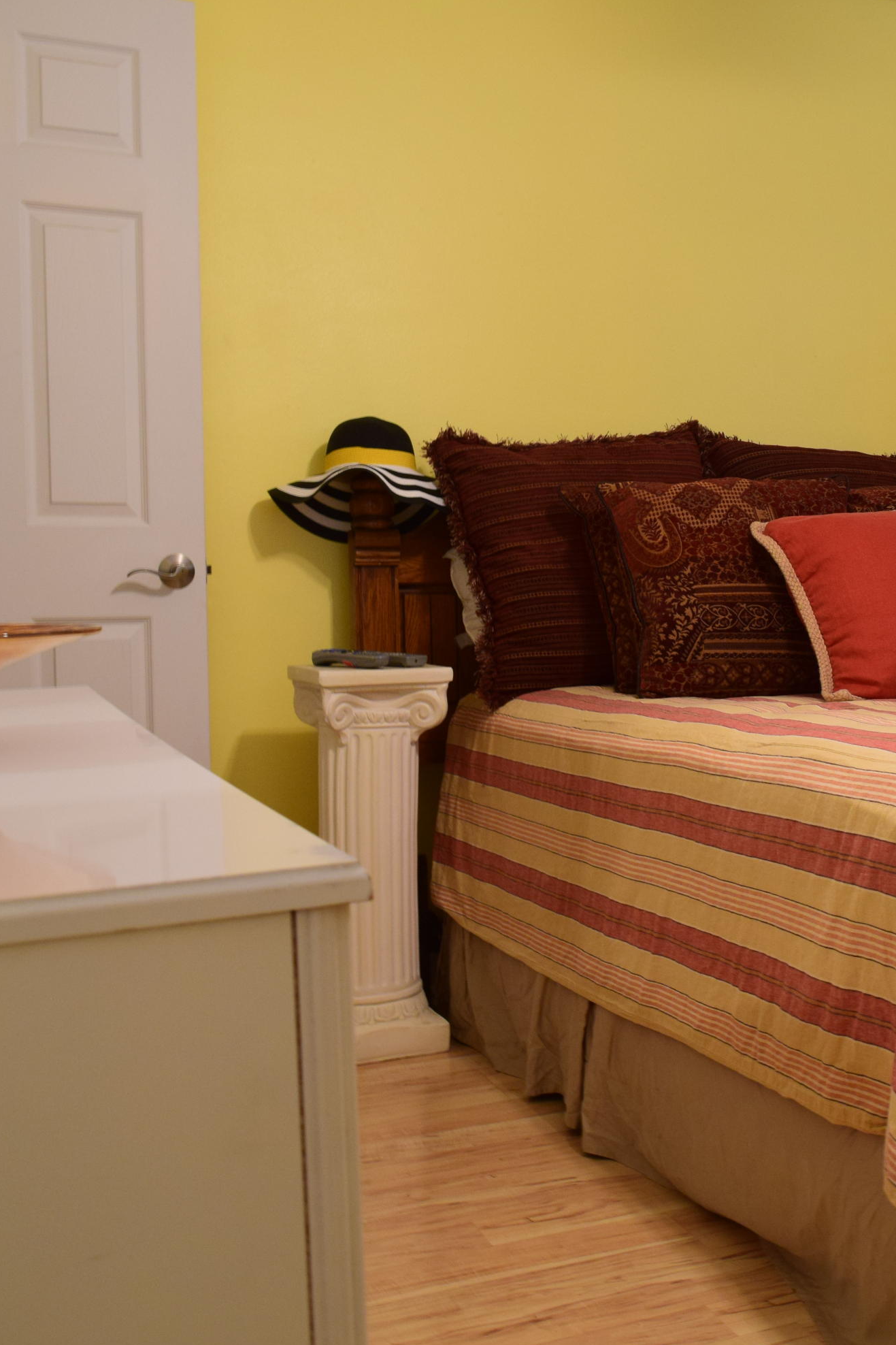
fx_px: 1531
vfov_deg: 47.4
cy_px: 667
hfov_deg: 31.9
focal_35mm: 41
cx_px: 701
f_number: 6.3
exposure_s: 1/15
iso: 640
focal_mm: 18
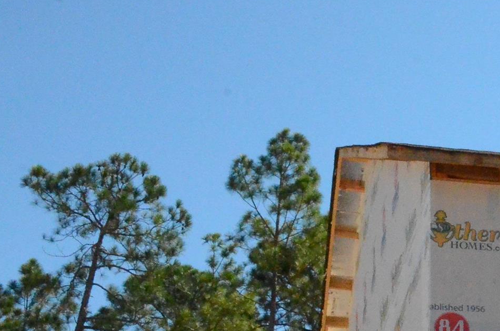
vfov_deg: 11.9
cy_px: 418
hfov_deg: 16.6
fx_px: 1547
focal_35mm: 112
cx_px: 771
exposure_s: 1/2000
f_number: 22
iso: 6400
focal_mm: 23
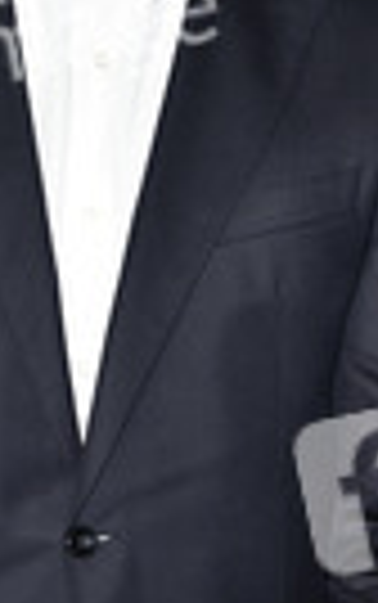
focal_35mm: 249
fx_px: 4095
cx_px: 117
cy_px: 243
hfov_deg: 5.3
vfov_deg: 8.4
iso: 320
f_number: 5.6
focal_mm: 82
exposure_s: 1/200
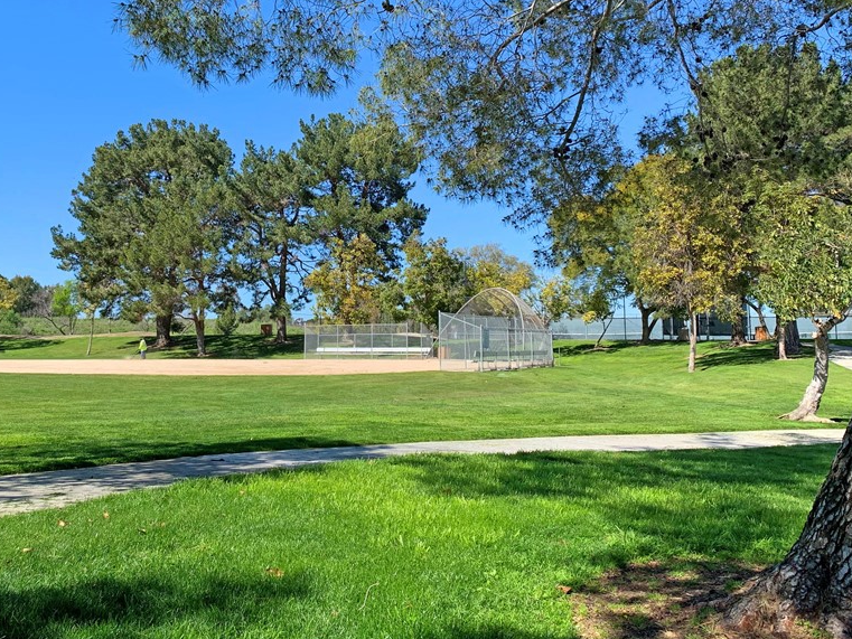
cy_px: 232
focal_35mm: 35
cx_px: 362
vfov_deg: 40.4
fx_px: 862
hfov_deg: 52.4
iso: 25
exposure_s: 1/1332
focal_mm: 4.25
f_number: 1.8
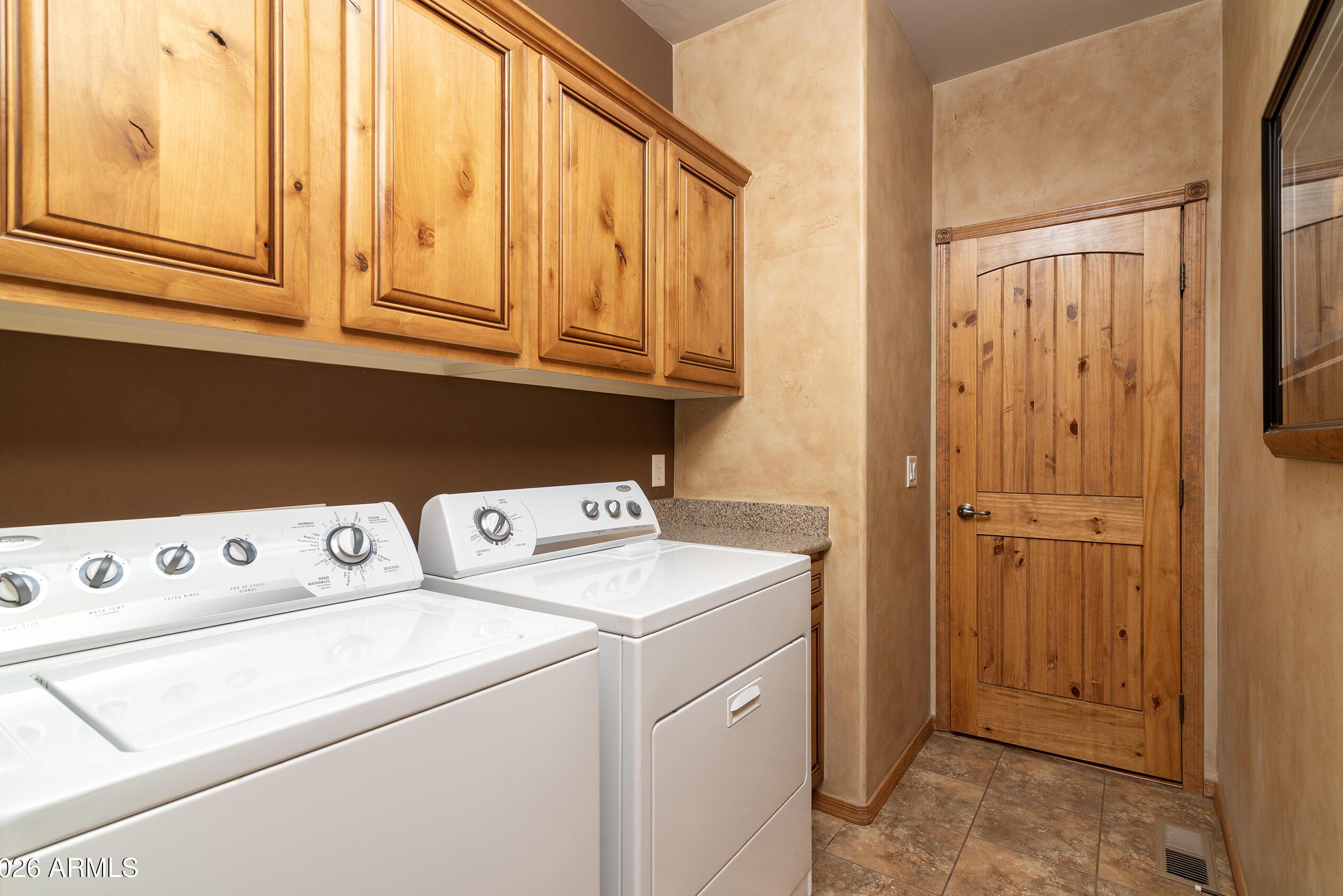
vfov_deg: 70.5
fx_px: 634
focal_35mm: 17
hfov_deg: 93.2
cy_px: 435
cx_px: 693
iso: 320
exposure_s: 1/30
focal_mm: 16
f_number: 11
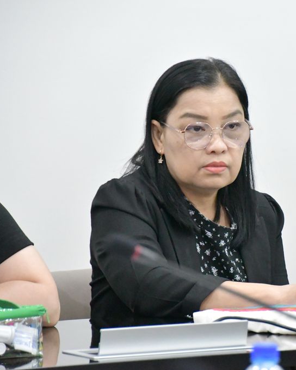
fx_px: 3712
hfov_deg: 4.6
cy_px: 185
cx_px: 248
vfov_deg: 5.7
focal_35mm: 339
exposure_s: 1/160
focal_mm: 160
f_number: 6
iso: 12800
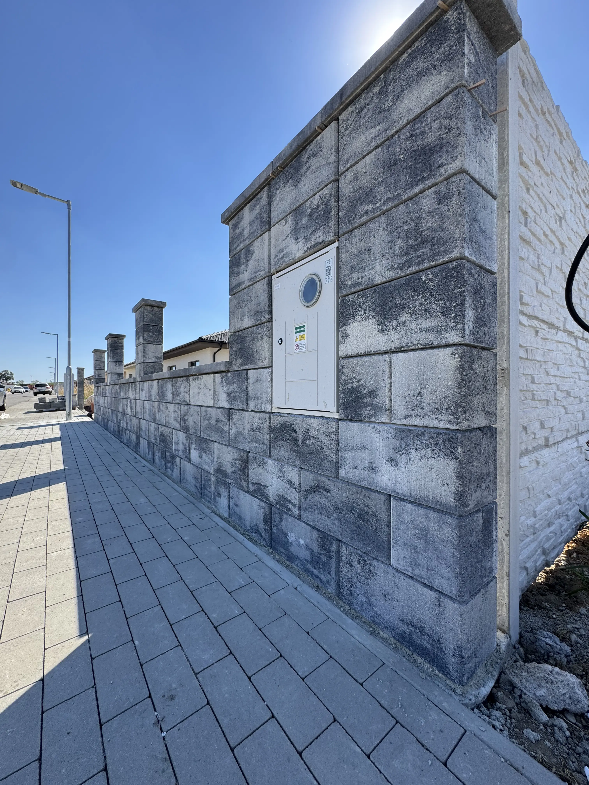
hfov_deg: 85.7
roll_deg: -0.6
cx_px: 294
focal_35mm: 14
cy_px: 392
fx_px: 318
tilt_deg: +1.0
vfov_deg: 102.1
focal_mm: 2.22
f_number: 2.2
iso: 50
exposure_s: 1/831
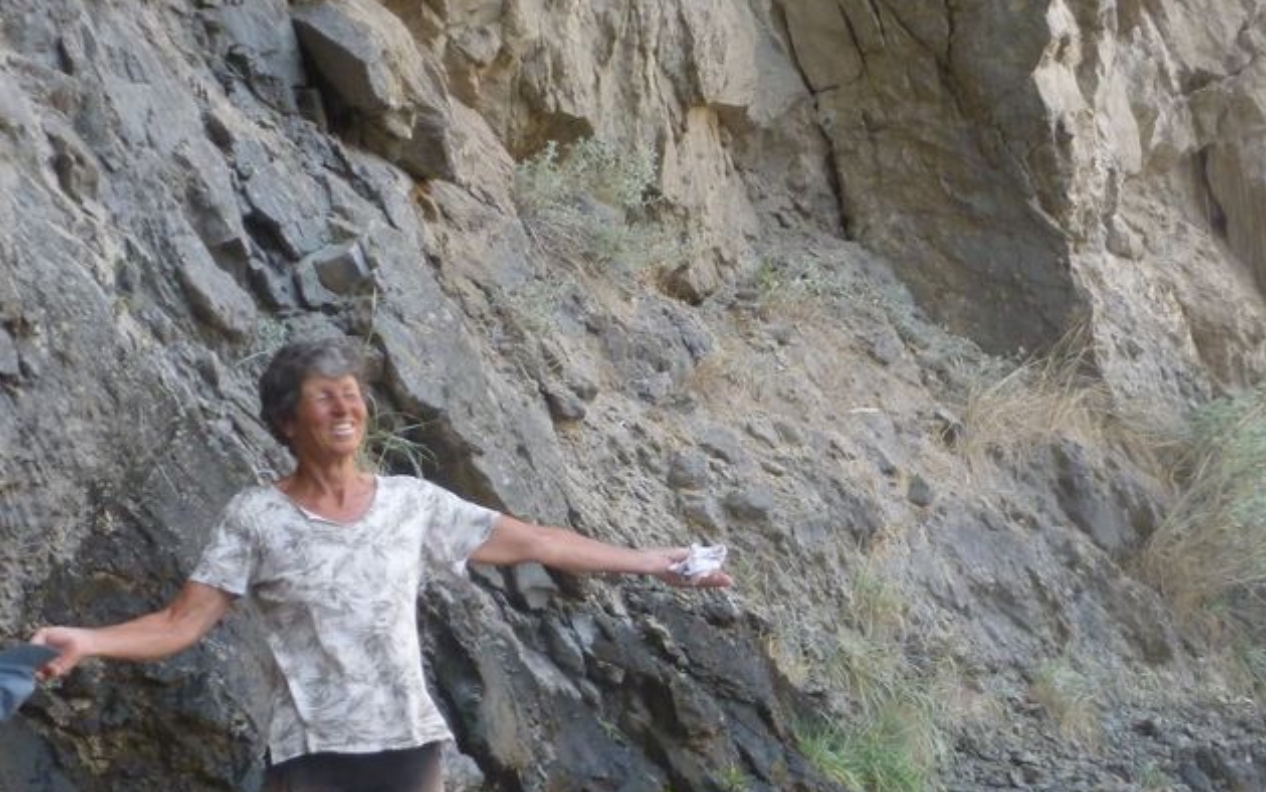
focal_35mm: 111
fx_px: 3830
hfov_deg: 18.6
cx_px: 981
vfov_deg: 11.8
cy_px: 627
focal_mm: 9.9
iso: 160
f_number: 4.2
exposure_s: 1/60
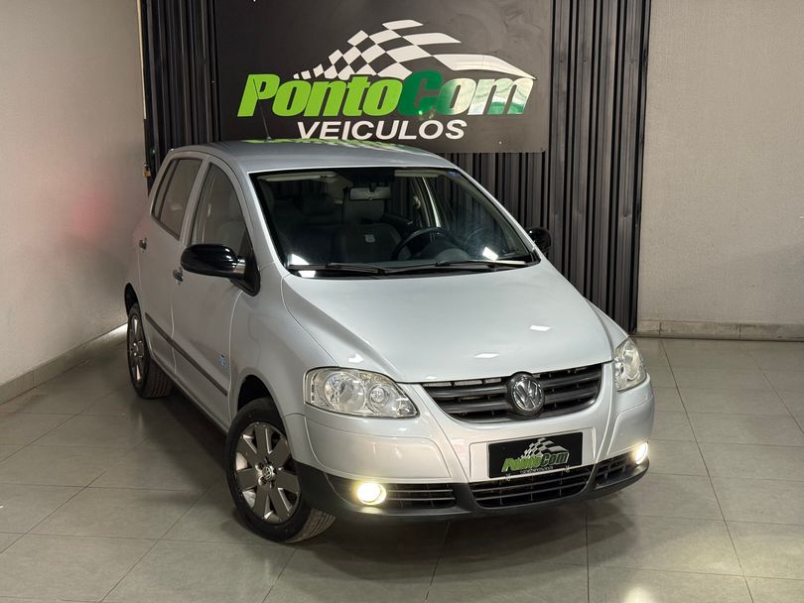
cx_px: 402
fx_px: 1115
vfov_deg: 30.3
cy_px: 302
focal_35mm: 48
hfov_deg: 39.6
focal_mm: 6.76
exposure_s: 1/60
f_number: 1.78
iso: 200
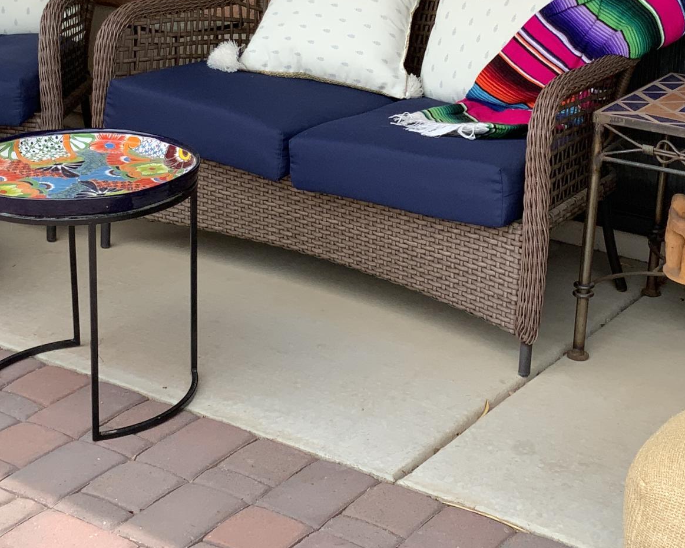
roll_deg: -3.0
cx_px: 355
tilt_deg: -15.6
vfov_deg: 20.8
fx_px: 1480
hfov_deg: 26.1
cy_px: 118
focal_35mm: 73
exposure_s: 1/749
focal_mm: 3
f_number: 1.8
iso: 16
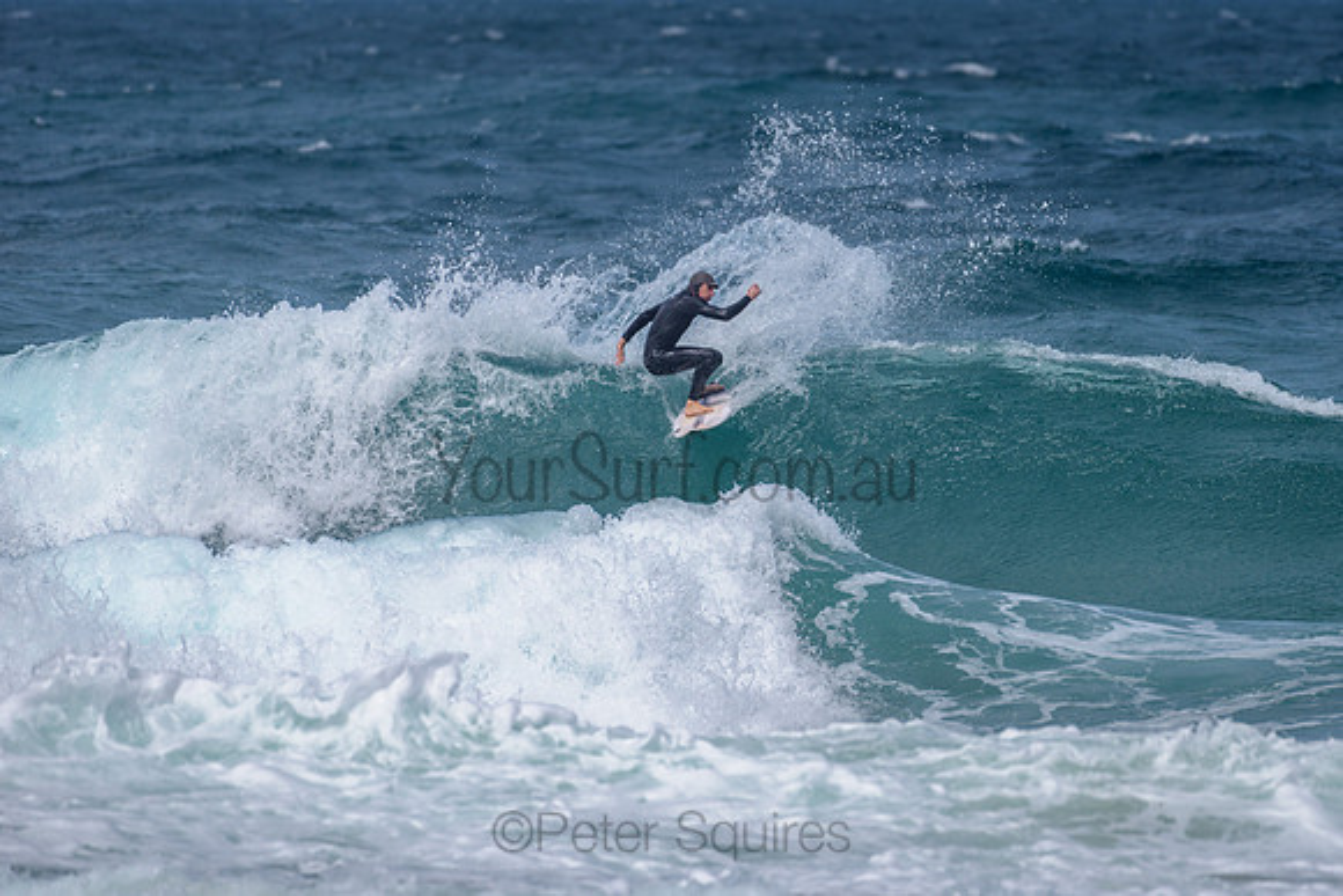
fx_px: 22885
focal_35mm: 613
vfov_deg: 2.2
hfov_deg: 3.4
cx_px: 824
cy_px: 346
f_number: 5.6
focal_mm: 500
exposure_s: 1/2000
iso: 100
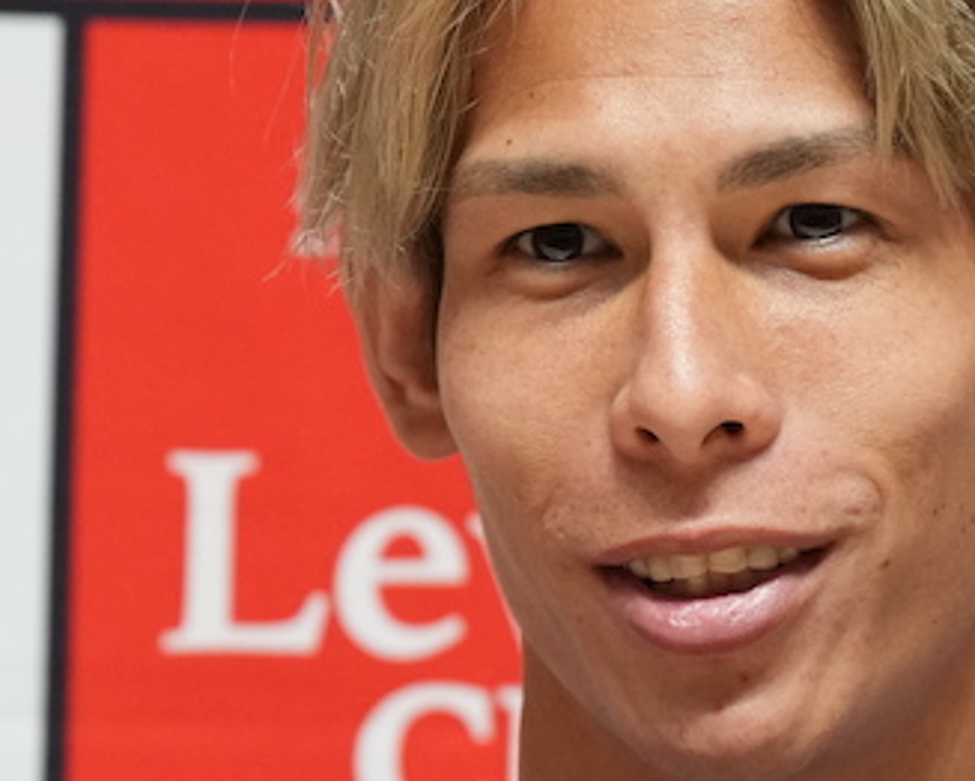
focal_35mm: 688
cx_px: 683
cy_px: 464
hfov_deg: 2.8
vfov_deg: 2.3
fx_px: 19865
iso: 2500
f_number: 3.5
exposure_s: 1/250
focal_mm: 200
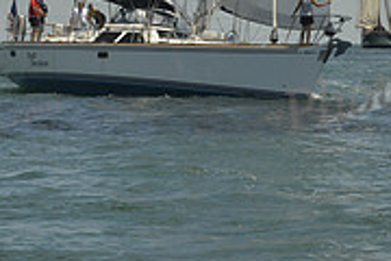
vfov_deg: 5.1
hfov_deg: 7.8
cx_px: 173
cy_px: -226
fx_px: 2878
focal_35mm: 265
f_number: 13
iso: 280
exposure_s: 1/800
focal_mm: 82
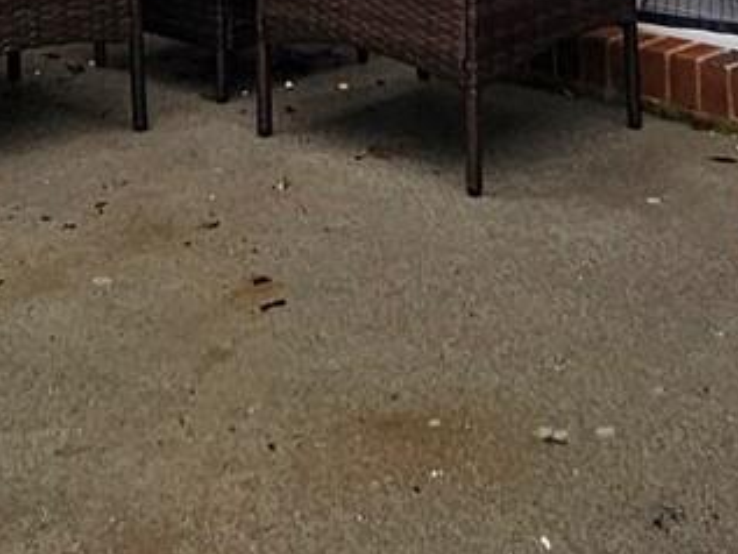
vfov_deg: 15.2
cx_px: 310
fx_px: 1792
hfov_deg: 23.3
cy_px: -447
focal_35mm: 84
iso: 50
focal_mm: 2.2
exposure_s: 1/364
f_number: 2.2
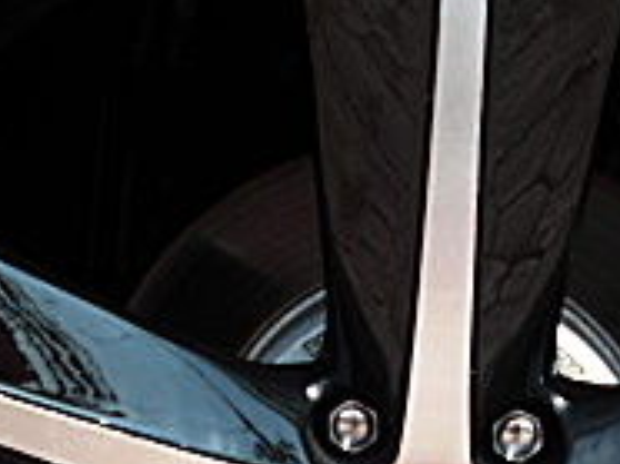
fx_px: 2218
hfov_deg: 15.9
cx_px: 387
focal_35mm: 124
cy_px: 604
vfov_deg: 11.6
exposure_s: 1/400
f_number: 2.8
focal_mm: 6.3
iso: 50
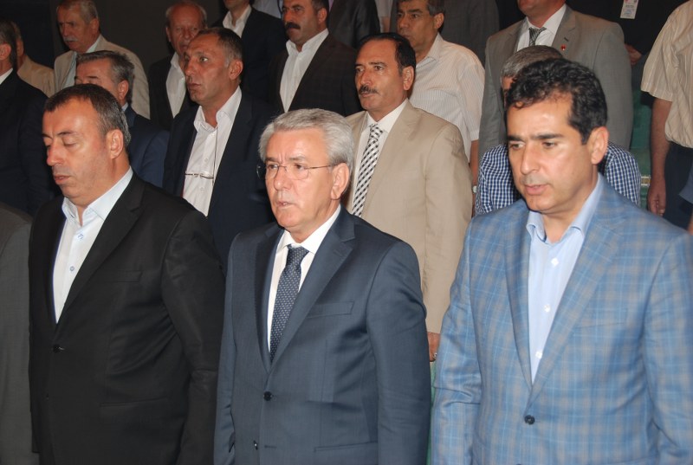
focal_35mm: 69
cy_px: 232
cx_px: 346
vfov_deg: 19.8
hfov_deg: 29.2
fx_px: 1331
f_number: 4.8
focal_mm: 46
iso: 200
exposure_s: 1/60
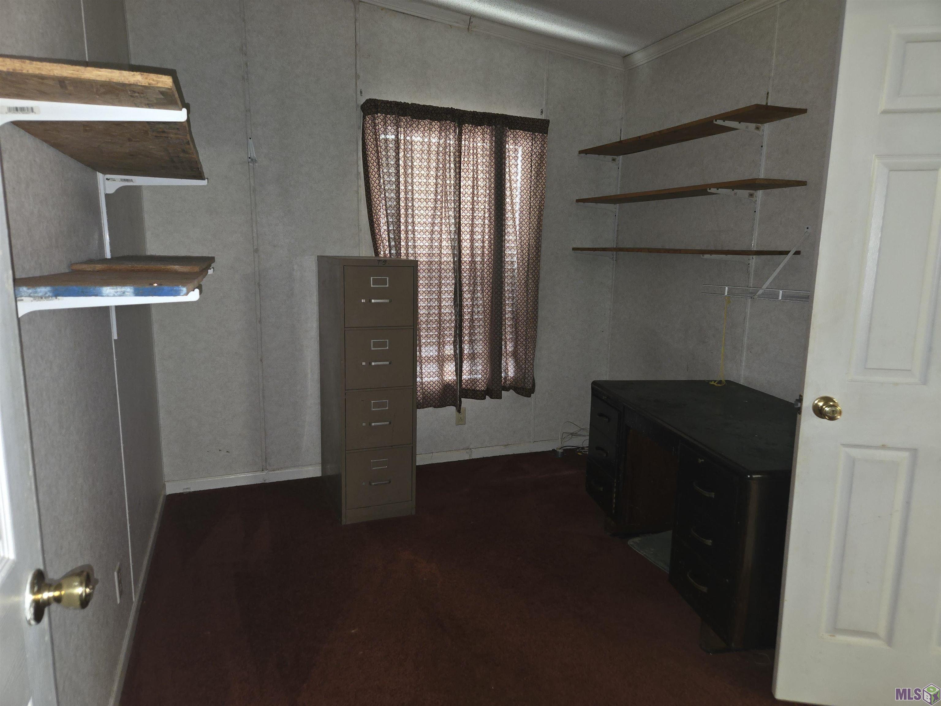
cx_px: 470
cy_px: 353
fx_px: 625
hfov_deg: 73.9
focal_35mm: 23
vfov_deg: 58.9
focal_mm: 5.4
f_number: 1.8
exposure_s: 1/12
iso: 160
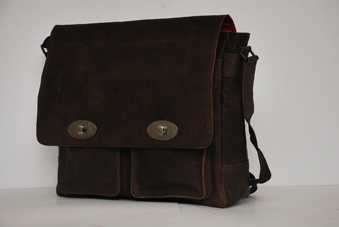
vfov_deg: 15.8
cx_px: 170
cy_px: 114
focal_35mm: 87
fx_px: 820
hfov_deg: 23.3
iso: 400
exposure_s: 1/125
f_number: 5.6
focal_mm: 58
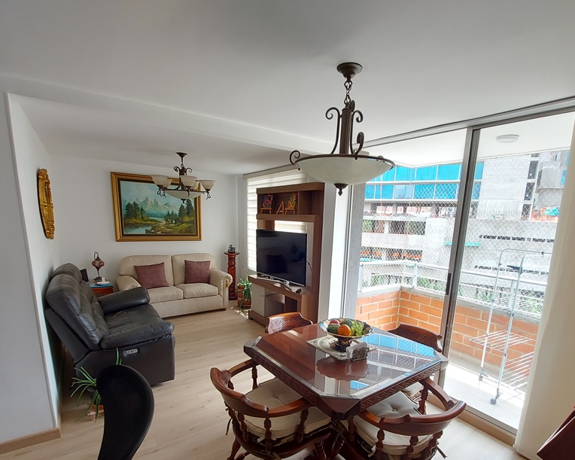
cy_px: 279
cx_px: 297
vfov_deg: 76.0
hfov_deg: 89.6
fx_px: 289
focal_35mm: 17
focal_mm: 1.74
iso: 80
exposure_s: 1/60
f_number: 2.2
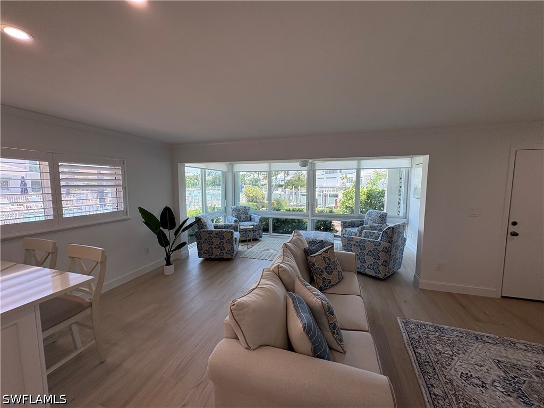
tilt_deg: -4.8
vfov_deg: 85.7
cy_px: 204
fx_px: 220
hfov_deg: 102.1
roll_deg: +0.3
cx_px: 272
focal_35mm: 14
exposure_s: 1/231
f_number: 2.2
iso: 64
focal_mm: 2.22
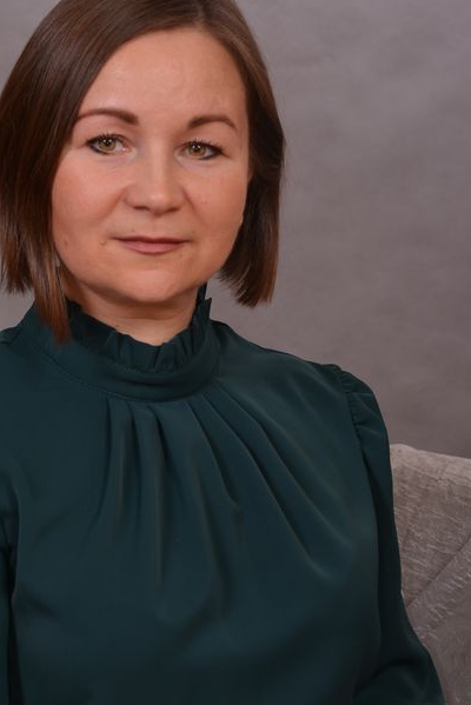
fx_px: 2293
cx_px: 131
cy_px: 375
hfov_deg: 11.7
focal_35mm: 117
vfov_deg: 17.5
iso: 250
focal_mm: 78
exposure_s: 1/250
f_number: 7.1
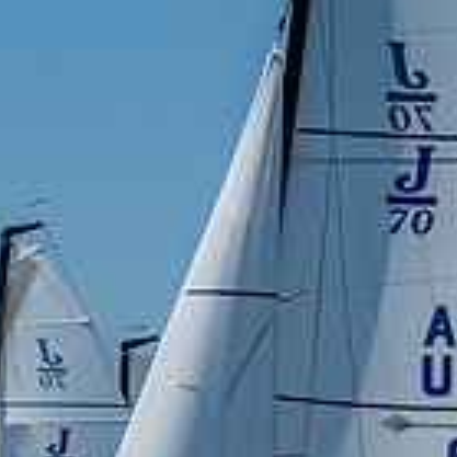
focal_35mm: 735
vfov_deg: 2.4
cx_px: -75
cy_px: 680
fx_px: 10978
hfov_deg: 2.4
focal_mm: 155
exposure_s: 1/2500
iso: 400
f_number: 6.3
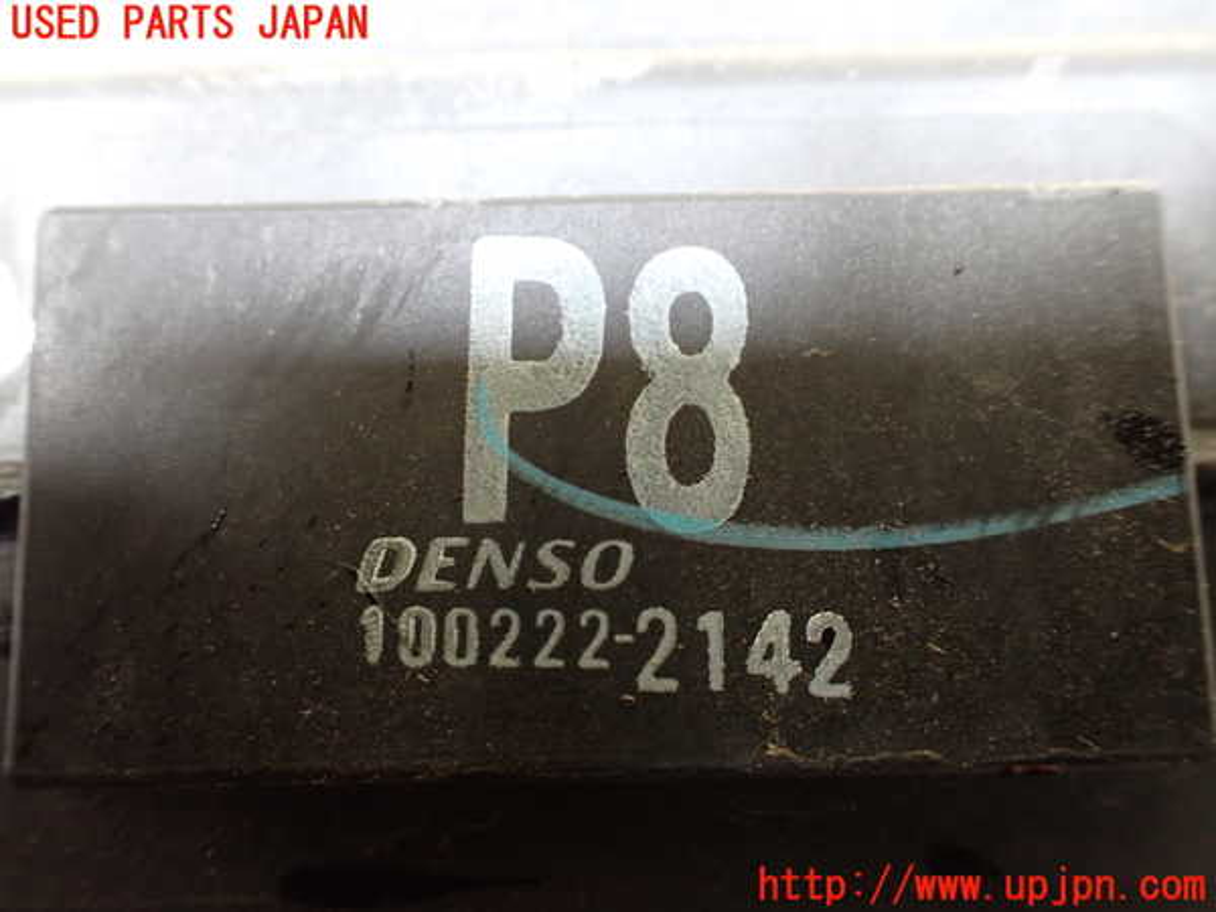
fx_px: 1054
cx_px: 608
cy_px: 456
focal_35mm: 30
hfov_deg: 60.0
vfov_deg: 46.8
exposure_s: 1/30
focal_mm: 5.4
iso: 800
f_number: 2.3
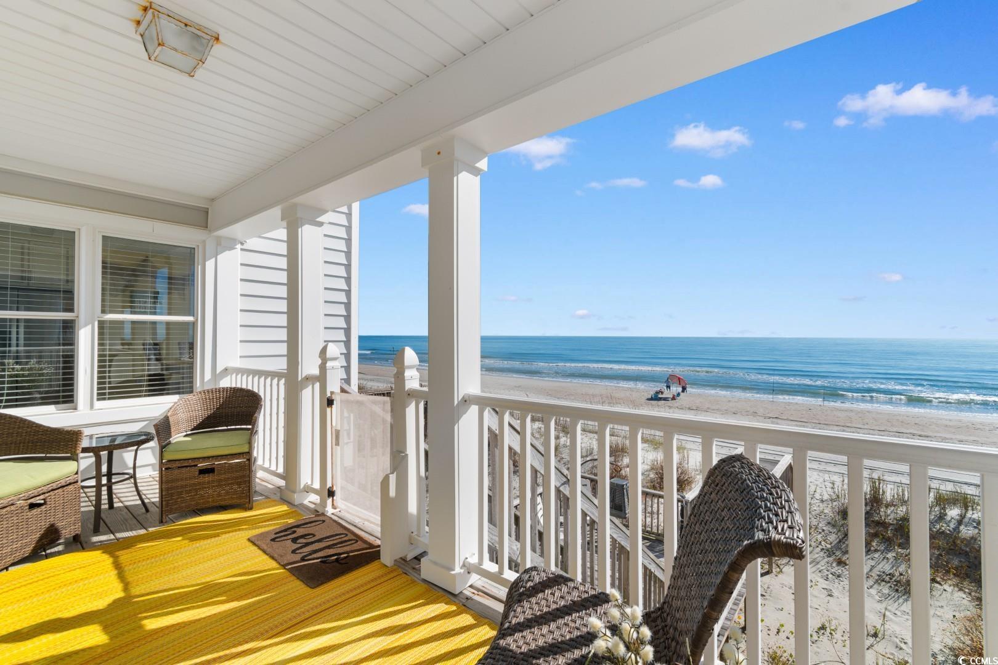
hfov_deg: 100.4
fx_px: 416
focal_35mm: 15
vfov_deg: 77.3
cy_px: 332
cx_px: 499
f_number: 10
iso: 100
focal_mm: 10
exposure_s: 1/400
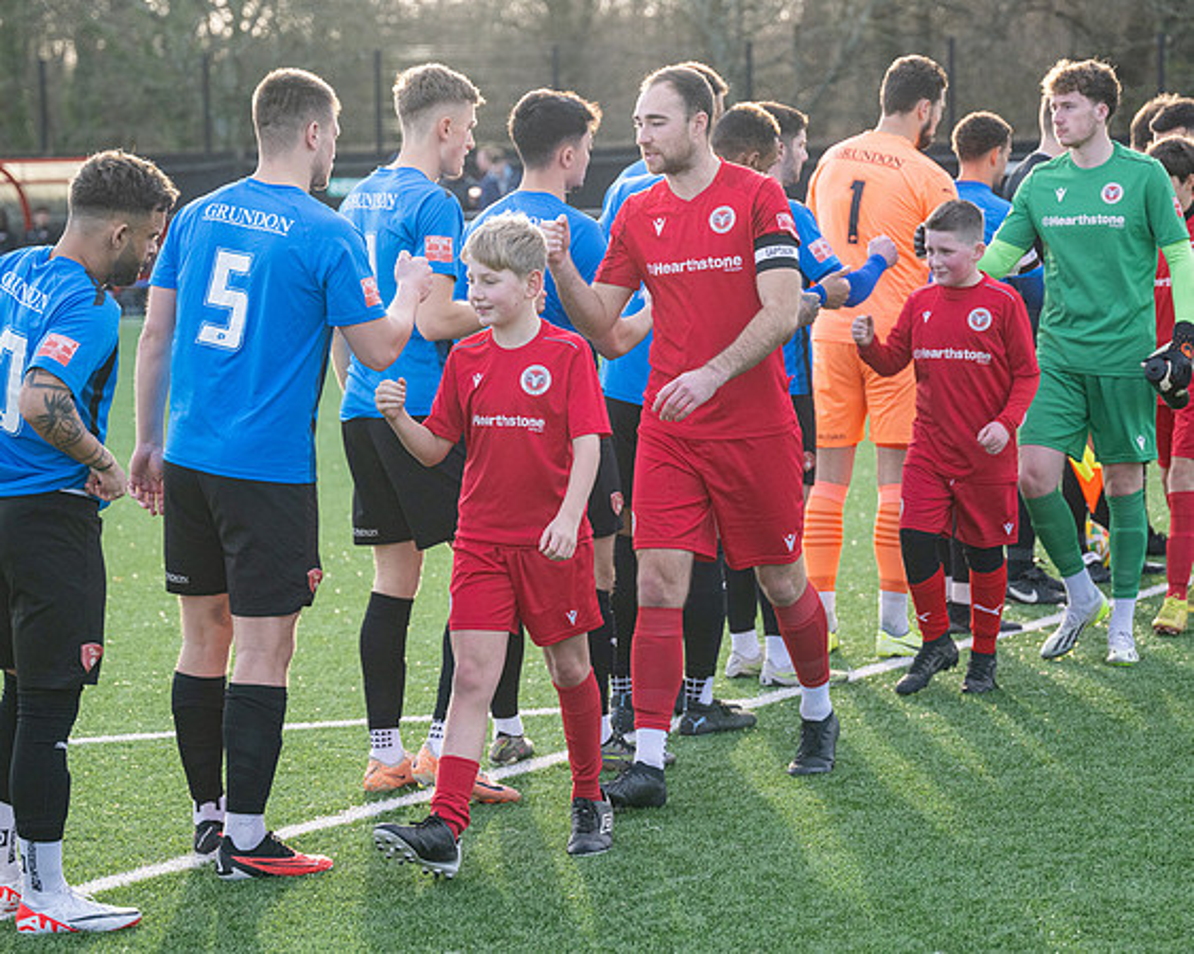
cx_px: 666
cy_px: 477
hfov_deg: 17.4
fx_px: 3901
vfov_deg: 13.9
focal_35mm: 110
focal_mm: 98
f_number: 4
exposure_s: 1/1600
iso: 800
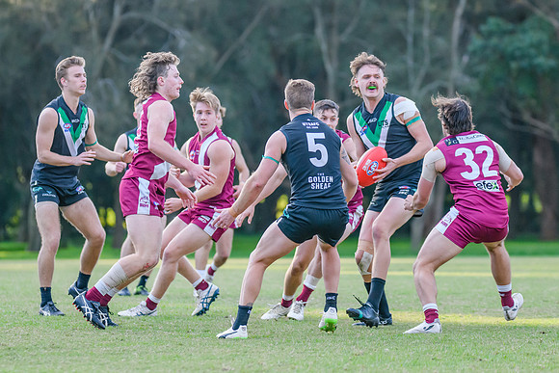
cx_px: 222
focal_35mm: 251
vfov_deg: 5.5
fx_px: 3899
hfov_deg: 8.2
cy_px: 125
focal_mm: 155
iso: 2200
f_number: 2.8
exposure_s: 1/2500
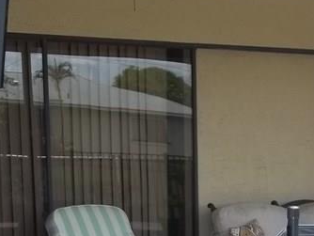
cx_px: 230
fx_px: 890
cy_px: 291
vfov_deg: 14.6
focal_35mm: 98
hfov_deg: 19.9
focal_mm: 5.7
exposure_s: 1/250
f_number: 2.9
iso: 64
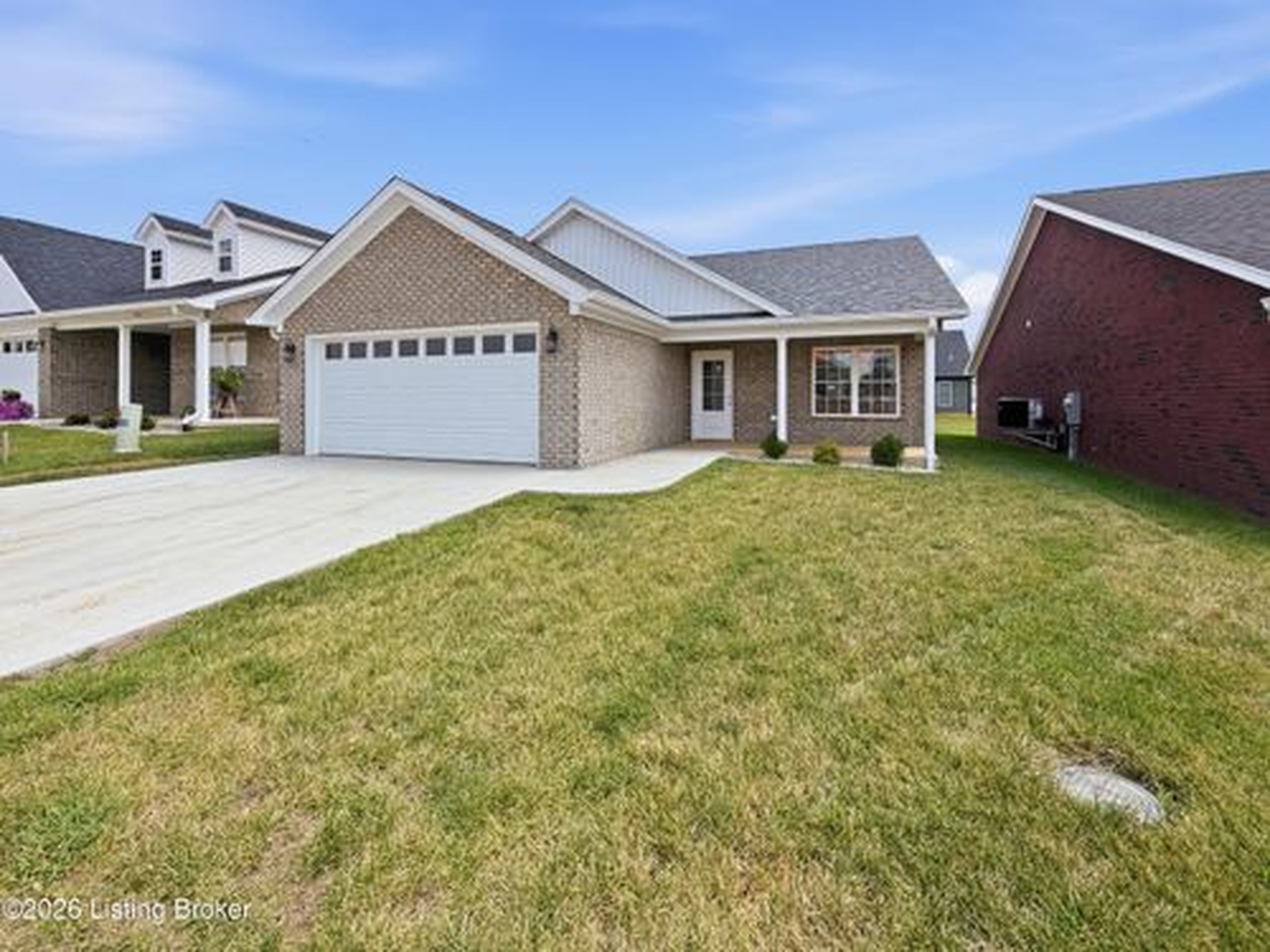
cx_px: 635
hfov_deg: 102.1
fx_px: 514
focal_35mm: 14
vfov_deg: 85.7
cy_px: 476
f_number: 2.2
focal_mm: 2.2
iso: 20
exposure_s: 1/770
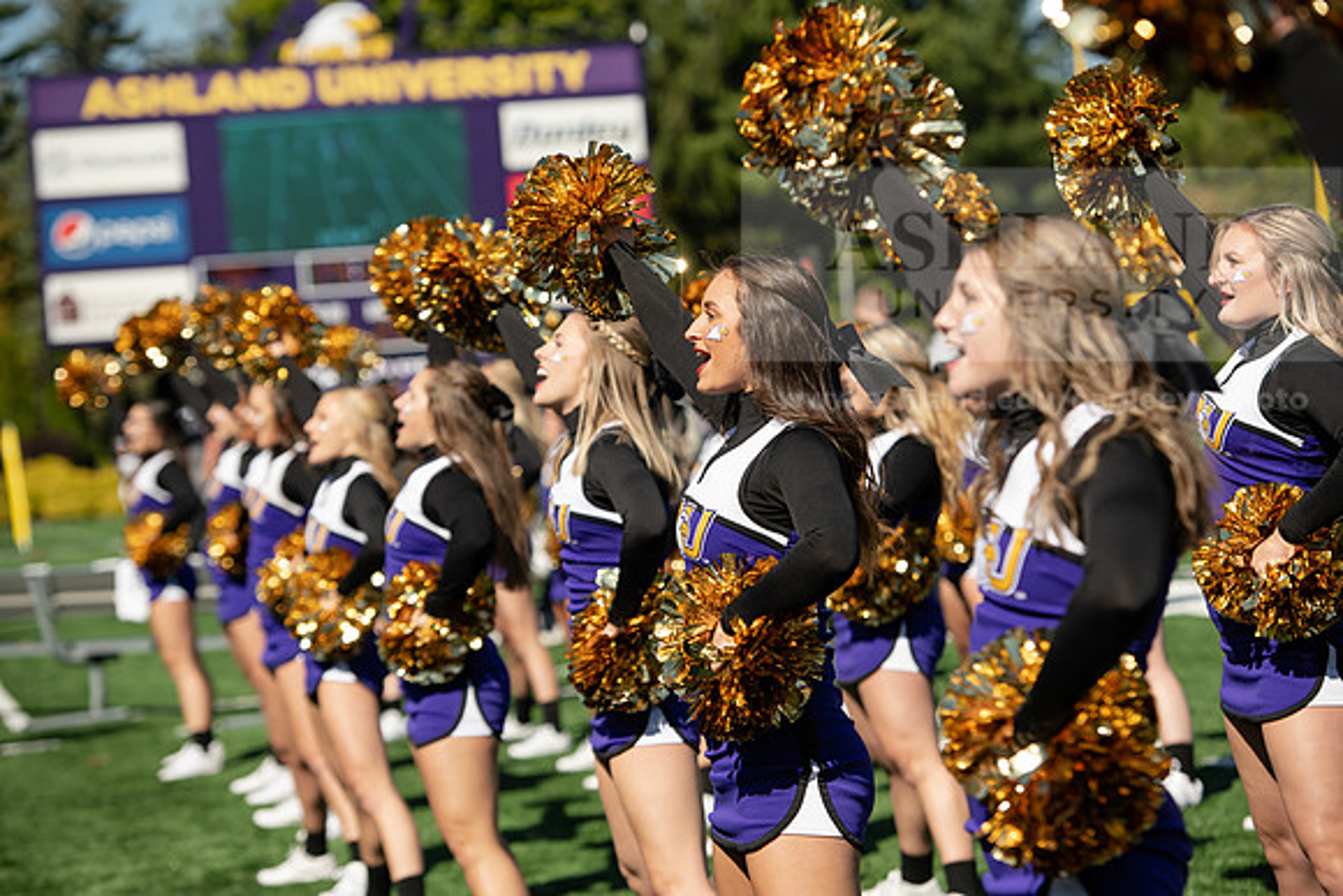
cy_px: 448
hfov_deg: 17.1
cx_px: 672
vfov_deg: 11.4
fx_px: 4478
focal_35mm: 120
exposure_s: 1/1600
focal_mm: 120
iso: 160
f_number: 4.5
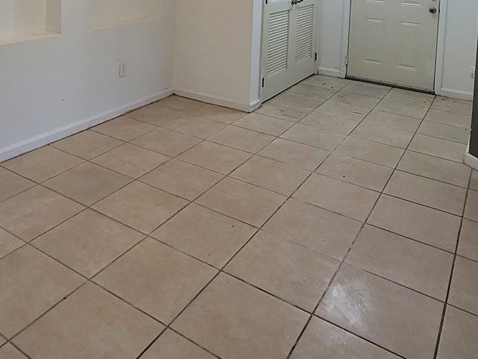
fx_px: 442
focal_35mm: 32
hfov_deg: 55.5
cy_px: -15
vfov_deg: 38.3
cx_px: 155
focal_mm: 2.2
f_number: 2.2
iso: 200
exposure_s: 1/60
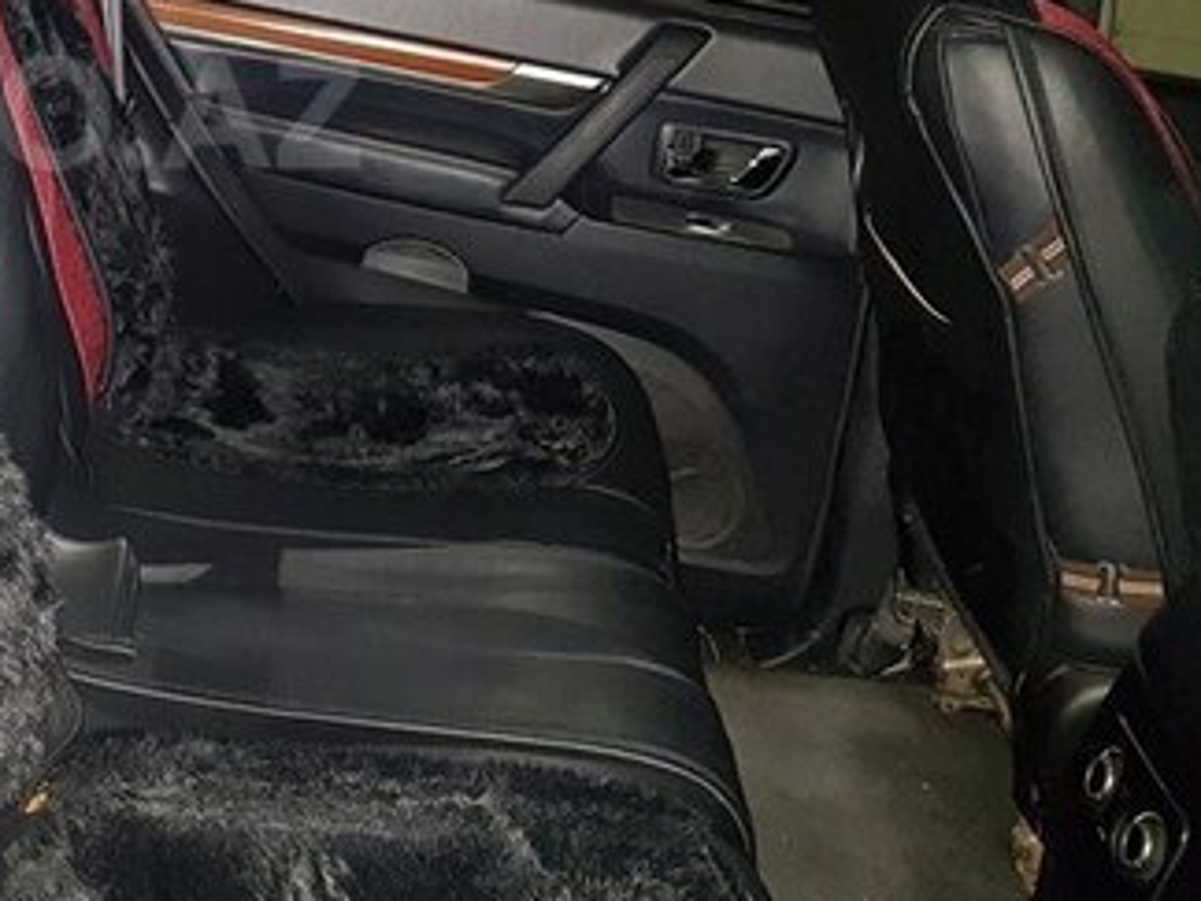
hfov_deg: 33.0
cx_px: -19
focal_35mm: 53
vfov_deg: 26.7
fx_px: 1839
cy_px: 113
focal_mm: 4.2
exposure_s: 1/10
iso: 320
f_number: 1.7
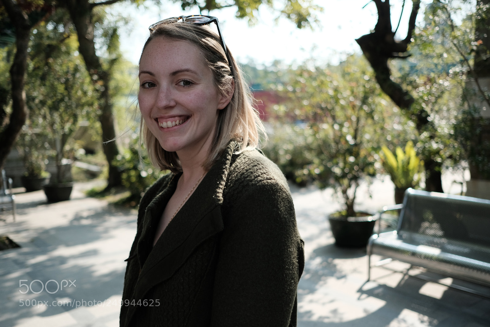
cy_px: 164
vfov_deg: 37.9
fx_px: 476
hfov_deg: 54.4
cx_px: 245
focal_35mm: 35
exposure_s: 1/4000
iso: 500
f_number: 2
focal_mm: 23
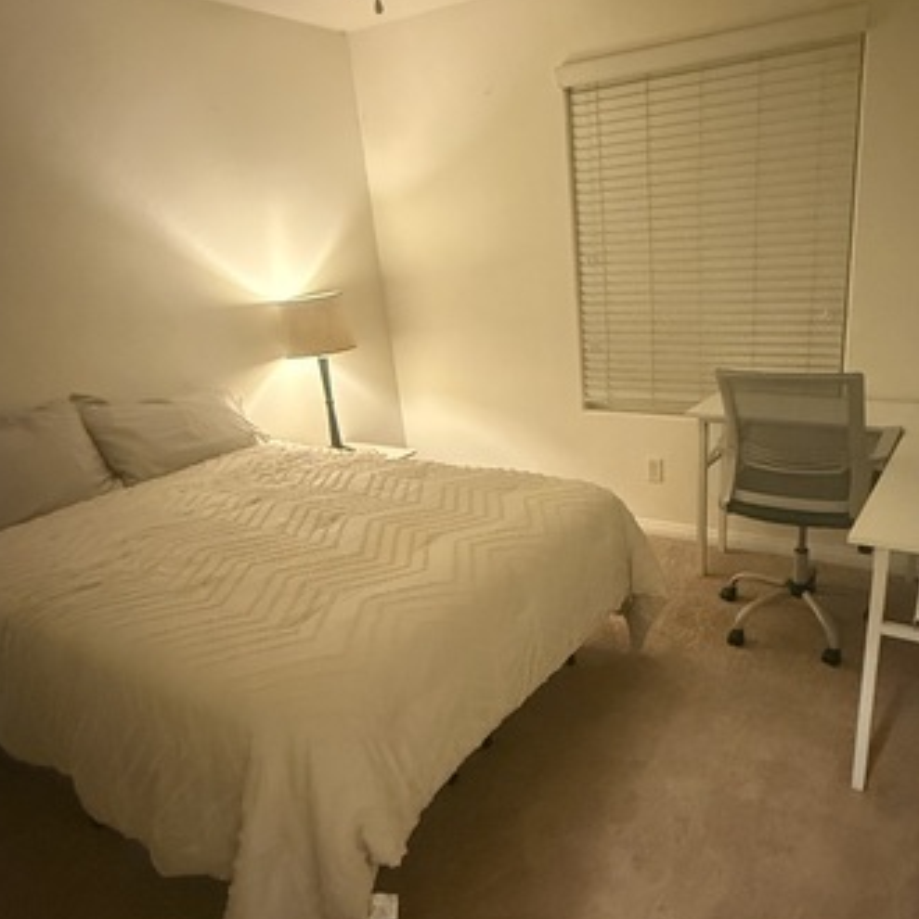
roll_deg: +4.3
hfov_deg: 62.4
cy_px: 508
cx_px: 549
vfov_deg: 62.8
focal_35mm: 25
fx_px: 751
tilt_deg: -19.3
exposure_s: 1/60
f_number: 2.2
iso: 1000
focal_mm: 2.22
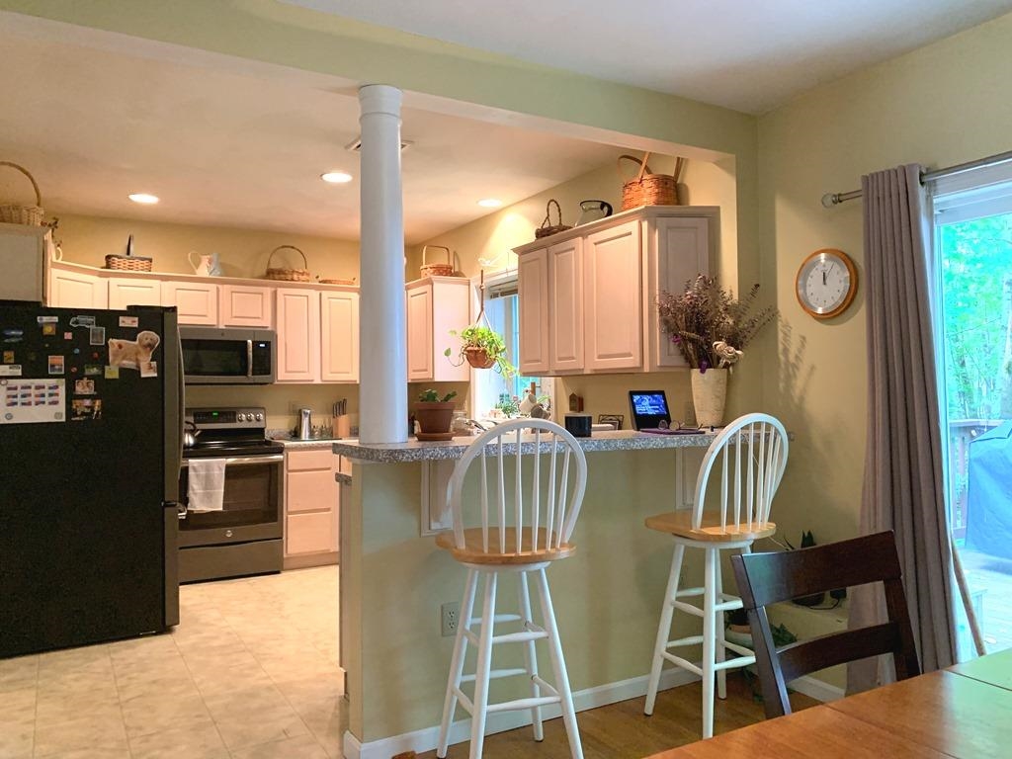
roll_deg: +0.1
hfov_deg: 67.3
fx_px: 760
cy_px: 380
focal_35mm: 26
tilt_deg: +1.8
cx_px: 506
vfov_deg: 53.1
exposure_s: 1/60
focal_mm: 4.25
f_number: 1.8
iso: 400
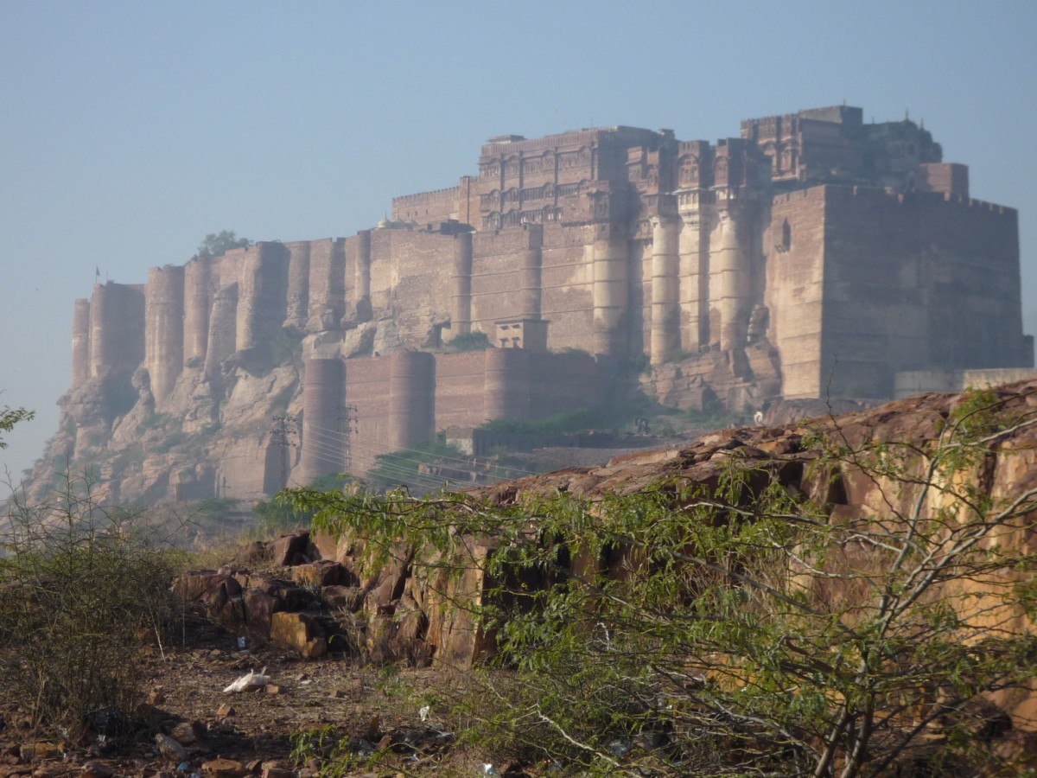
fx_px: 3864
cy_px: 389
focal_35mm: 129
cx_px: 518
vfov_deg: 11.5
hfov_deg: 15.3
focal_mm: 18.9
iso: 100
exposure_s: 1/500
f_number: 5.7
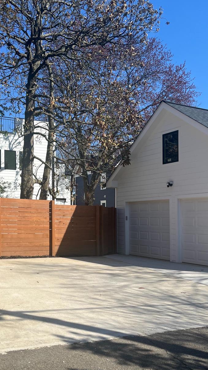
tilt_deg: +1.4
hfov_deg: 32.5
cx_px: 69
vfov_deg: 55.1
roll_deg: +0.6
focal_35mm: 36
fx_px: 353
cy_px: 211
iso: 50
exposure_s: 1/3623
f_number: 1.6
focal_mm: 5.1
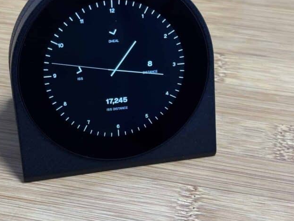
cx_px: 135
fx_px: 722
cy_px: 77
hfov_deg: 23.0
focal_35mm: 85
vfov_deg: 17.3
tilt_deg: -43.6
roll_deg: -0.8
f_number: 1.78
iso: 100
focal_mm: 6.76
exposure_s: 1/60
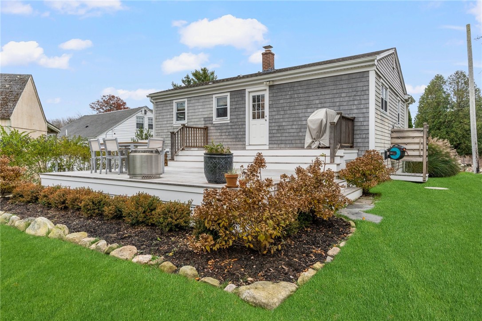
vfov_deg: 57.2
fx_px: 294
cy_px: 160
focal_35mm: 22
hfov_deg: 78.6
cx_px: 241
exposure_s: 1/320
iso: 1250
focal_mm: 22
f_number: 7.1
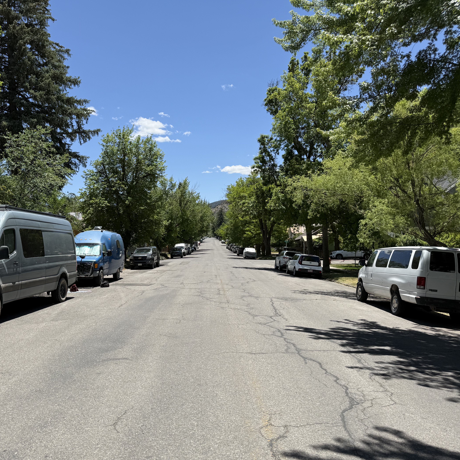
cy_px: 233
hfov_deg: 55.2
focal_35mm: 29
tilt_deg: +0.8
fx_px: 436
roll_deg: +1.4
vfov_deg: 55.6
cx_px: 182
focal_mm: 6.76
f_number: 1.78
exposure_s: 1/3953
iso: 80
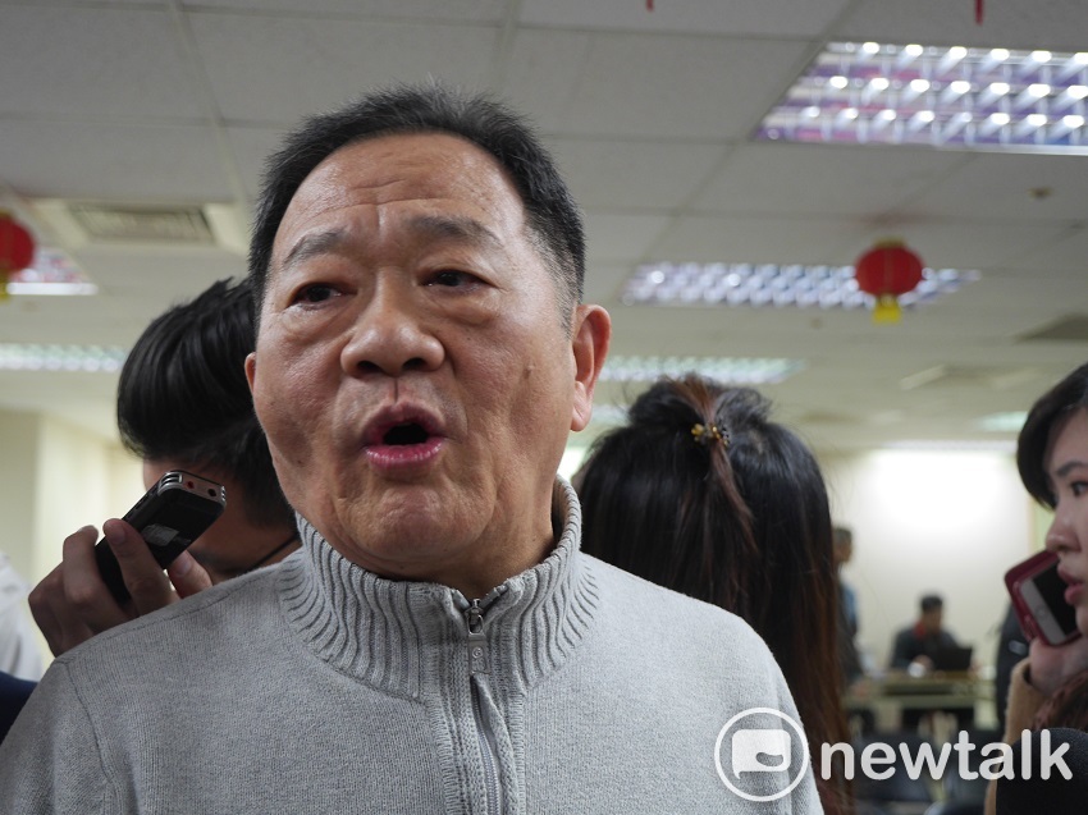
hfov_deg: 44.8
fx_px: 1320
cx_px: 544
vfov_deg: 34.3
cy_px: 408
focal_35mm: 42
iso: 800
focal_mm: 21
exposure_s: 1/125
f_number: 2.8
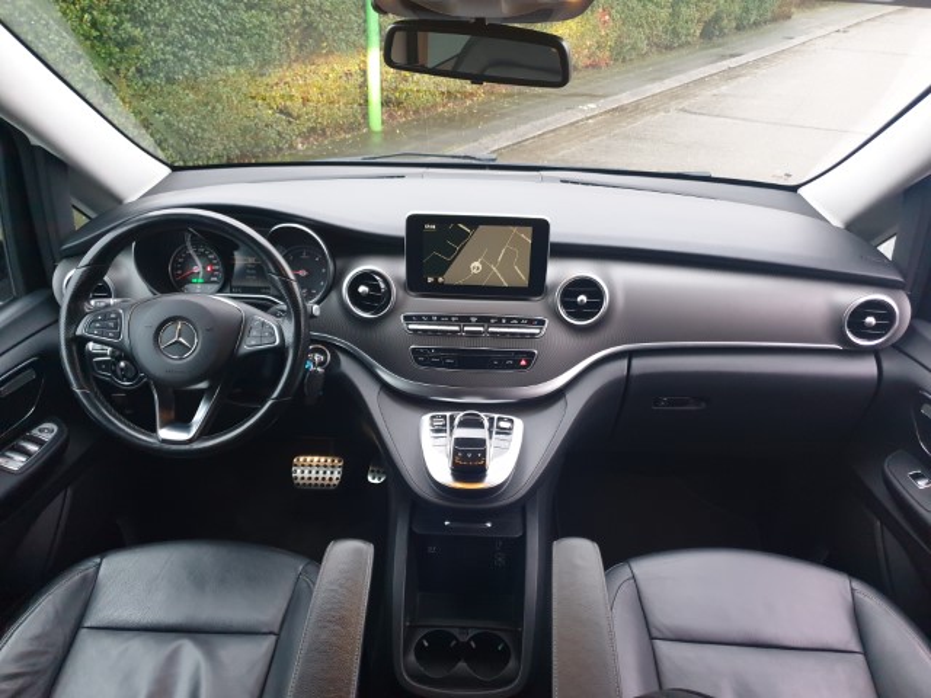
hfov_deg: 67.3
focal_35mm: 26
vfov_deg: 53.1
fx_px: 699
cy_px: 349
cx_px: 466
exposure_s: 1/20
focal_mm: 4.3
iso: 250
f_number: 1.5
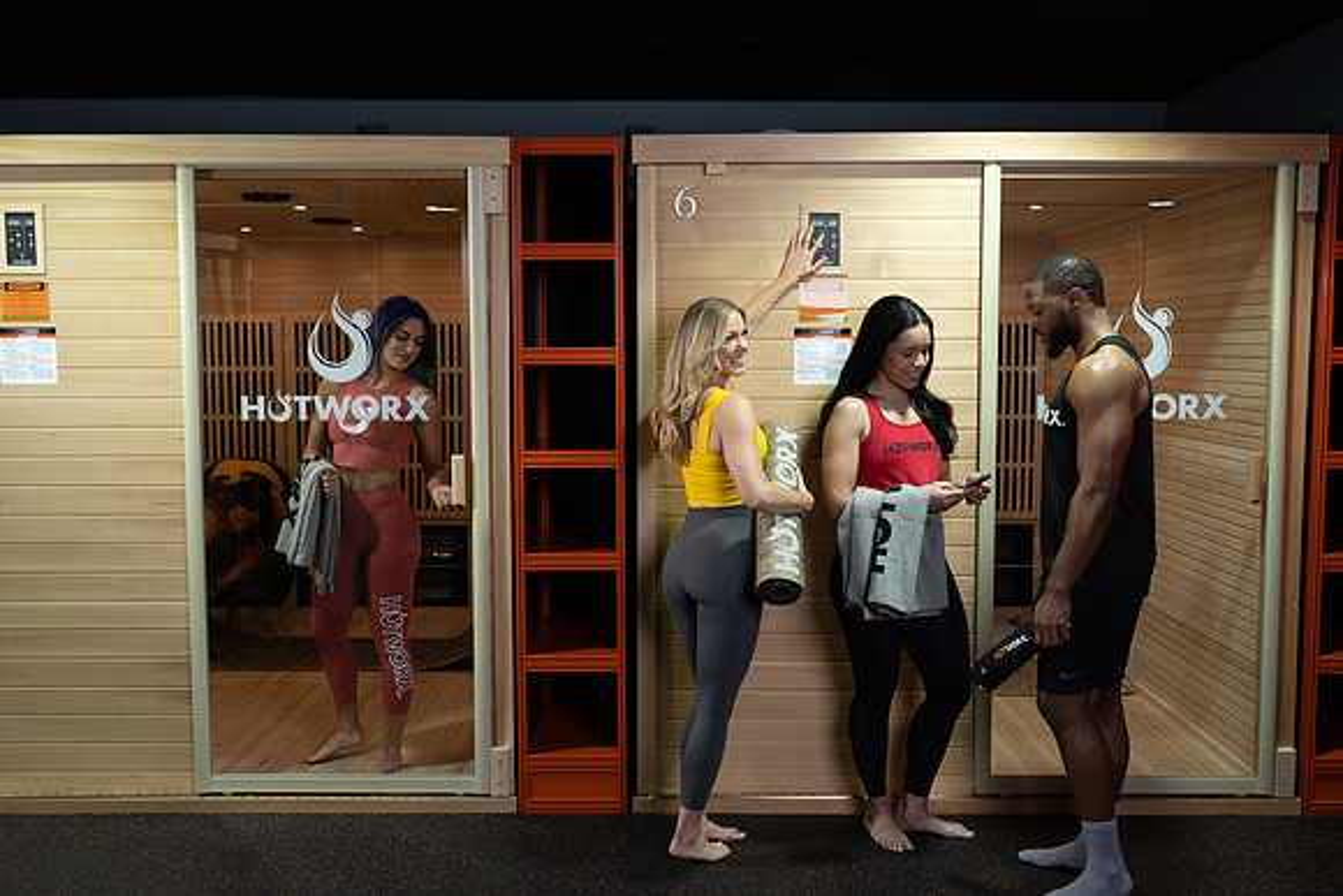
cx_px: 672
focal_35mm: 35
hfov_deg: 54.4
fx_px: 1306
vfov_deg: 37.9
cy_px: 448
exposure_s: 1/125
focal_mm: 35
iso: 640
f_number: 4.5
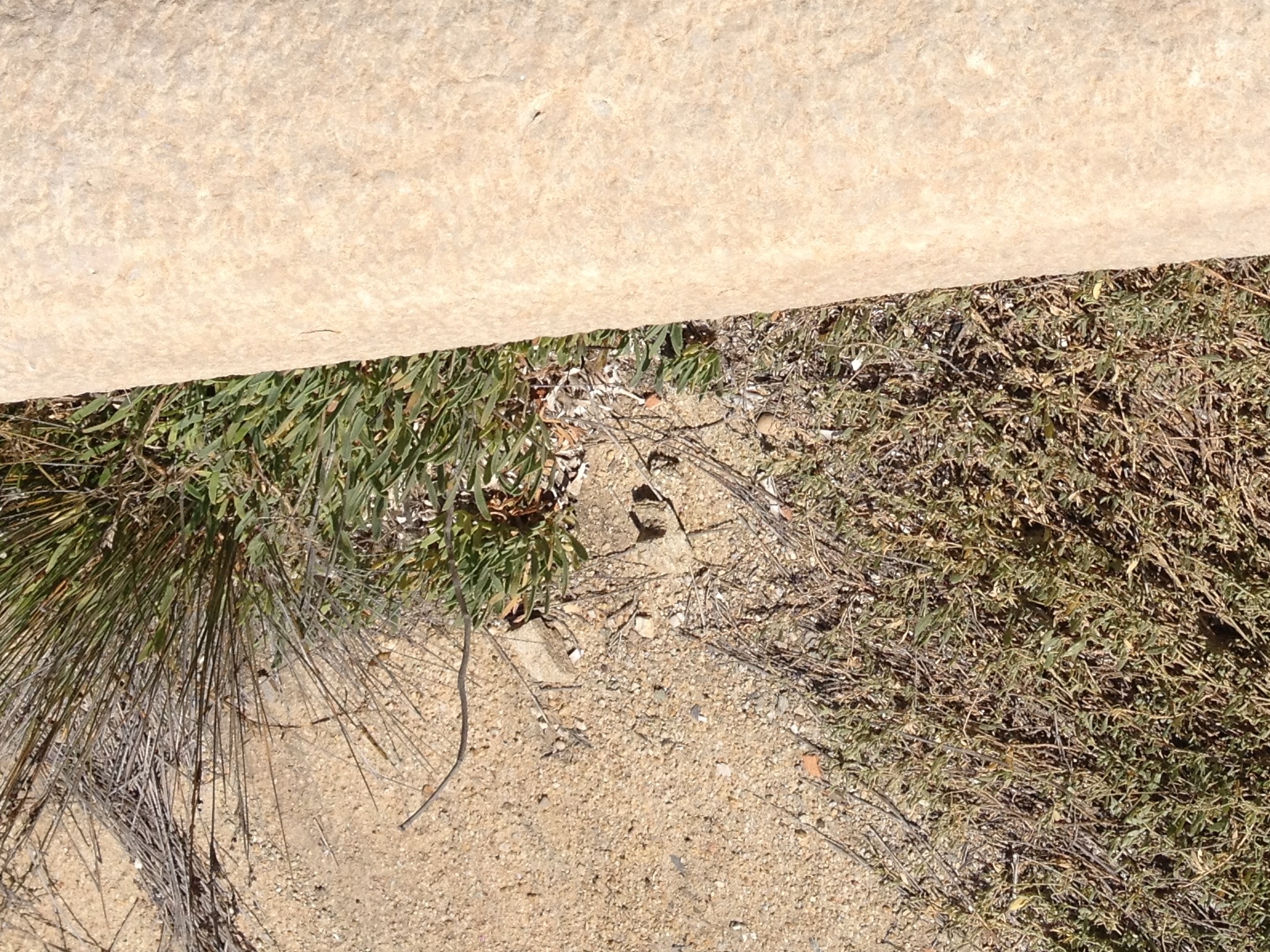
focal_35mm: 72
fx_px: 2641
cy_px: 10
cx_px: 879
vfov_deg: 19.8
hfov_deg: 26.8
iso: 50
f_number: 2.4
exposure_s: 1/2632
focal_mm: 4.28
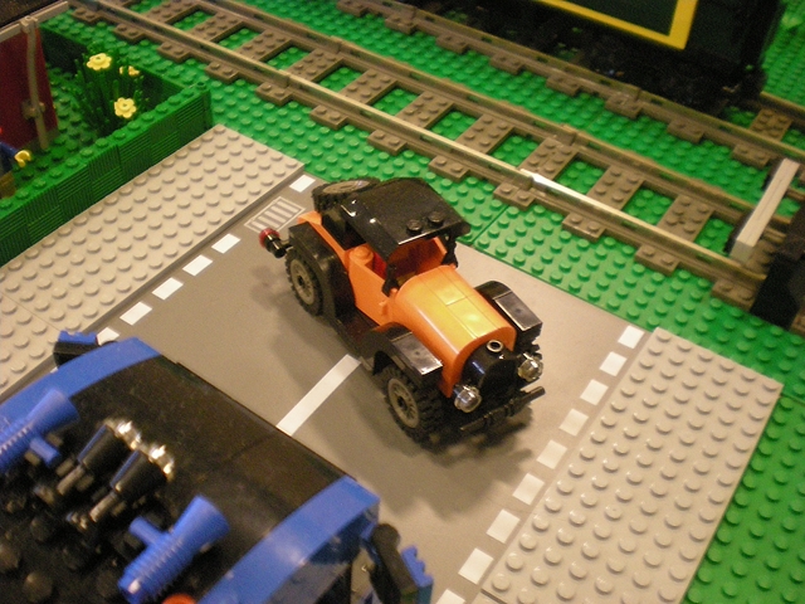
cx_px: 402
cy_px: 302
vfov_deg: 37.7
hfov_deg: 49.0
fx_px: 884
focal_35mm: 38
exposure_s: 1/9.1
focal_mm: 6.3
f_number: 3.1
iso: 400
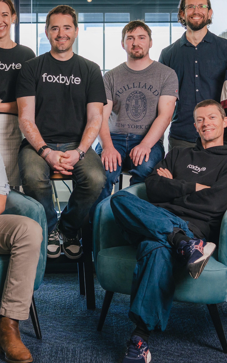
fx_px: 683
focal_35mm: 69
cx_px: 55
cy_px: 162
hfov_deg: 18.7
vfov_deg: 29.8
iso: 500
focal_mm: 35
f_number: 4
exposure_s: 1/320
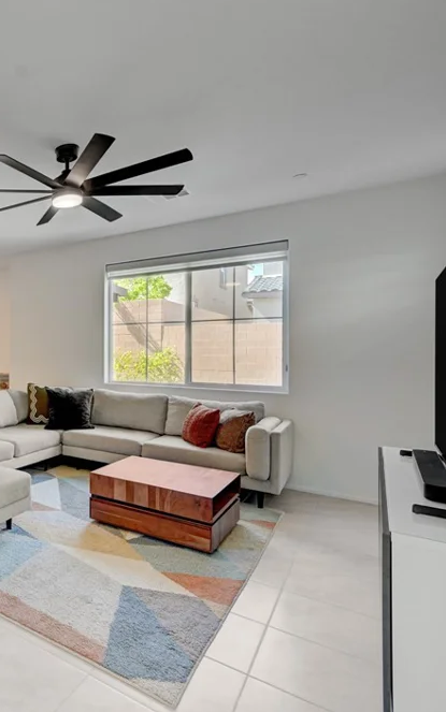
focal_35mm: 22
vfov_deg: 79.6
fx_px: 427
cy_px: 351
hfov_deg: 41.8
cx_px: -60
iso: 800
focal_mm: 14
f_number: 8
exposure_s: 1/20
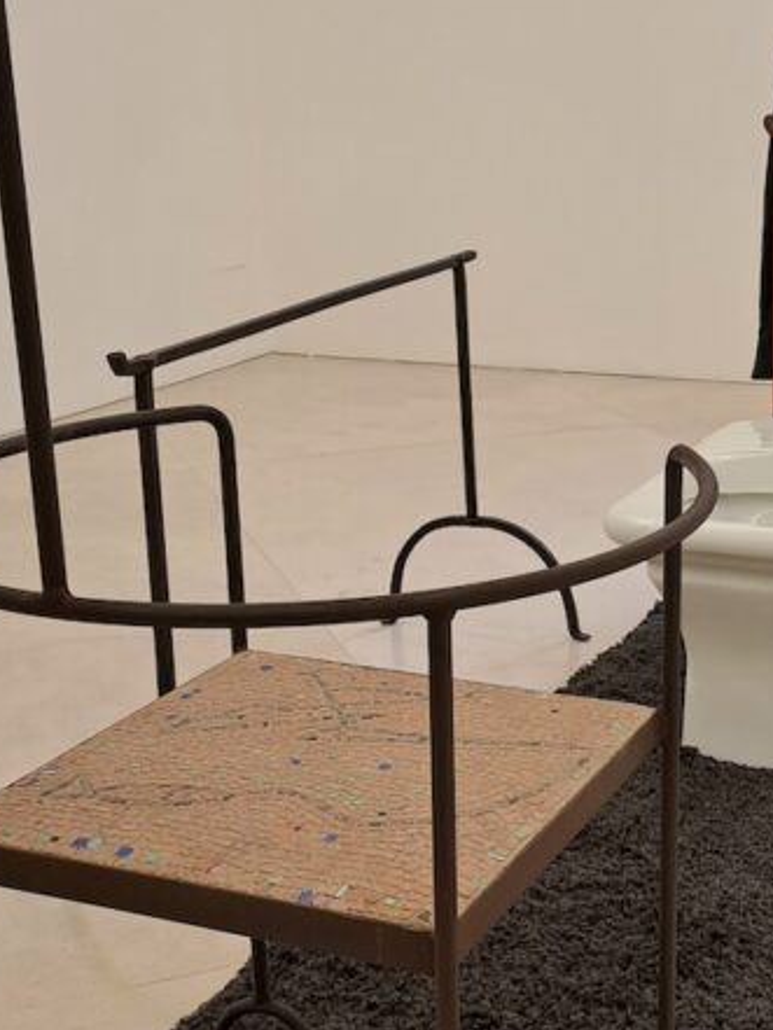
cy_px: 514
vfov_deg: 33.2
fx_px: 1726
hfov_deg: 25.1
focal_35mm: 58
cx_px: 525
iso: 64
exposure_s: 1/50
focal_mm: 4.65
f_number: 1.8
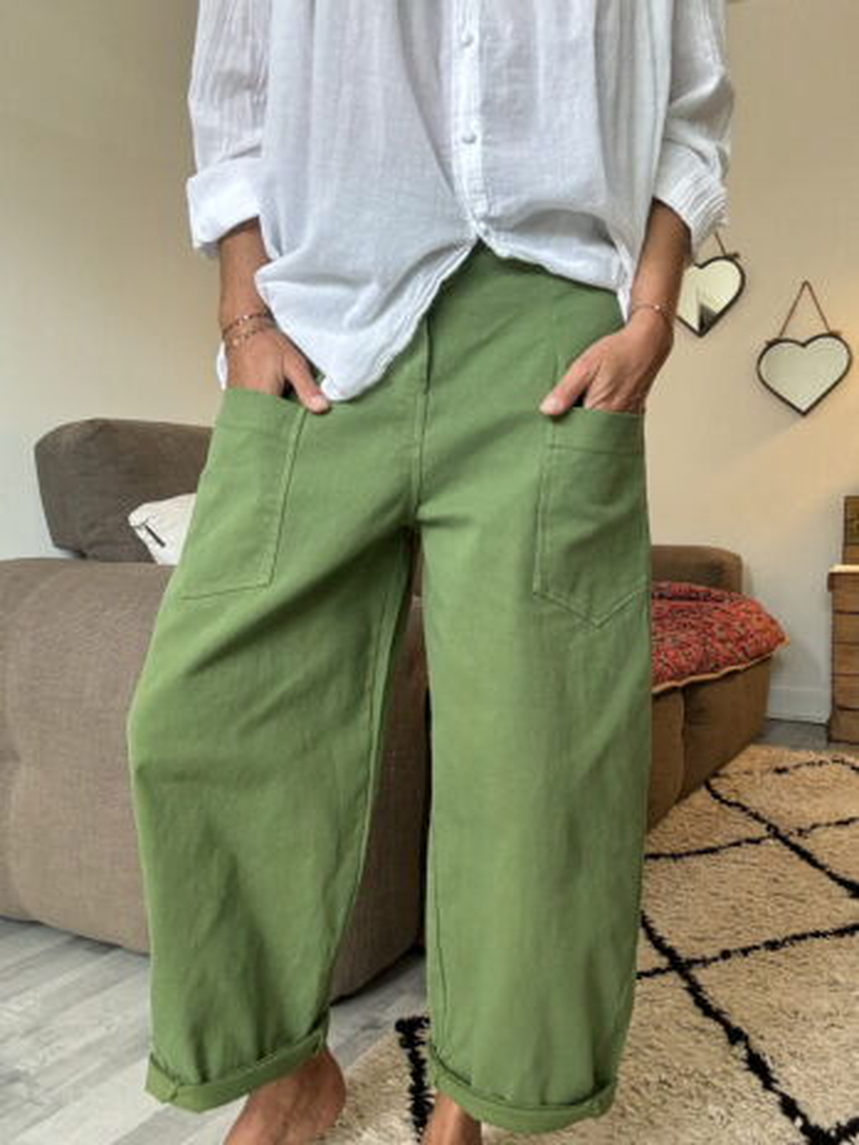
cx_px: 430
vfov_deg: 60.0
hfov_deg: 46.8
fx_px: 993
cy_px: 572
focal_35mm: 30
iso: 160
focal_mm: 2.69
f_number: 1.9
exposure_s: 1/60
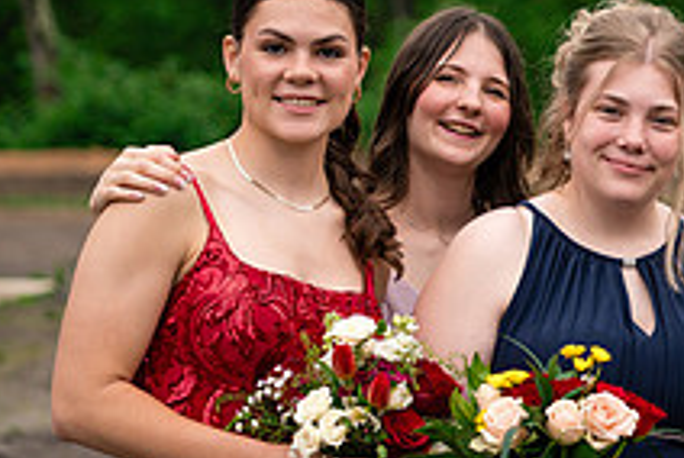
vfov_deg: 5.9
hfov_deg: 8.8
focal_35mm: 232
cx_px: 807
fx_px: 4414
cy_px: 376
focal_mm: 85
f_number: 3.5
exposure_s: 1/1000
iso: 400
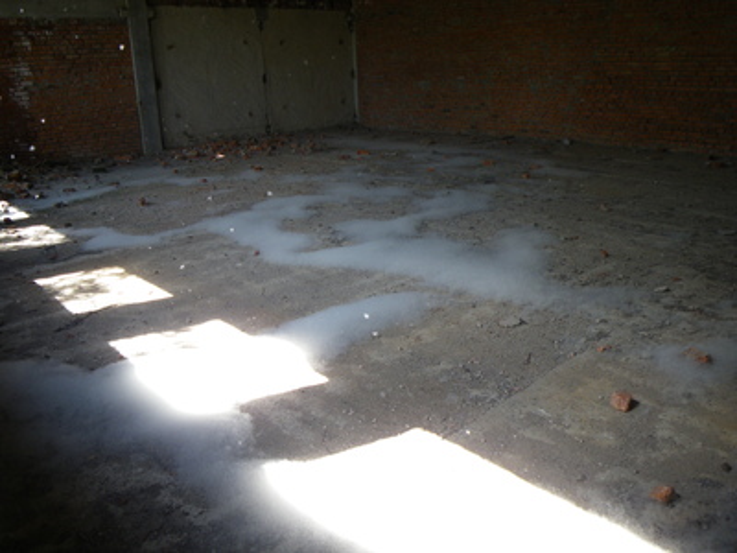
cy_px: 276
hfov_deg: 63.4
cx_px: 368
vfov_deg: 49.7
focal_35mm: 28
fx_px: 596
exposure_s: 1/50
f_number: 3.5
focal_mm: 5
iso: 100
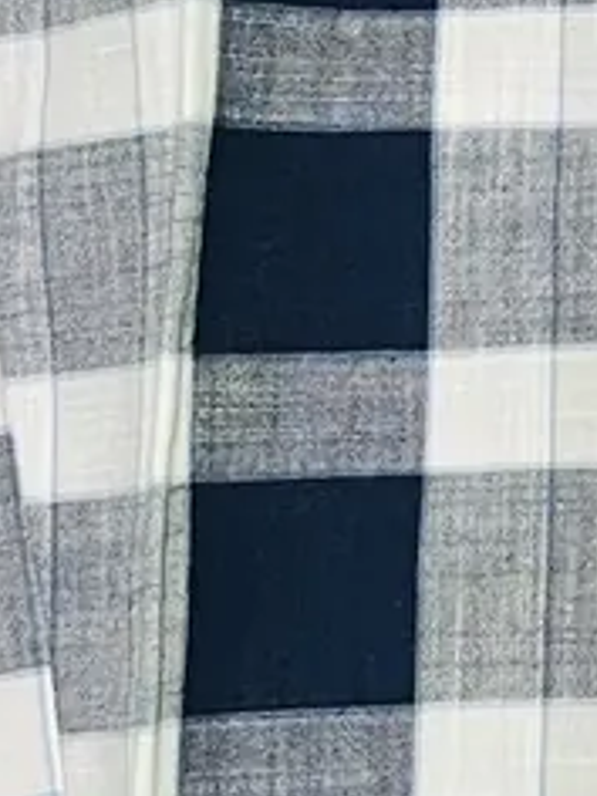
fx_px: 4047
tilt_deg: -79.1
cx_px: 995
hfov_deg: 8.2
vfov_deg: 11.1
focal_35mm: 176
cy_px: -51
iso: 160
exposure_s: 1/50
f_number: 1.6
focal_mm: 5.1
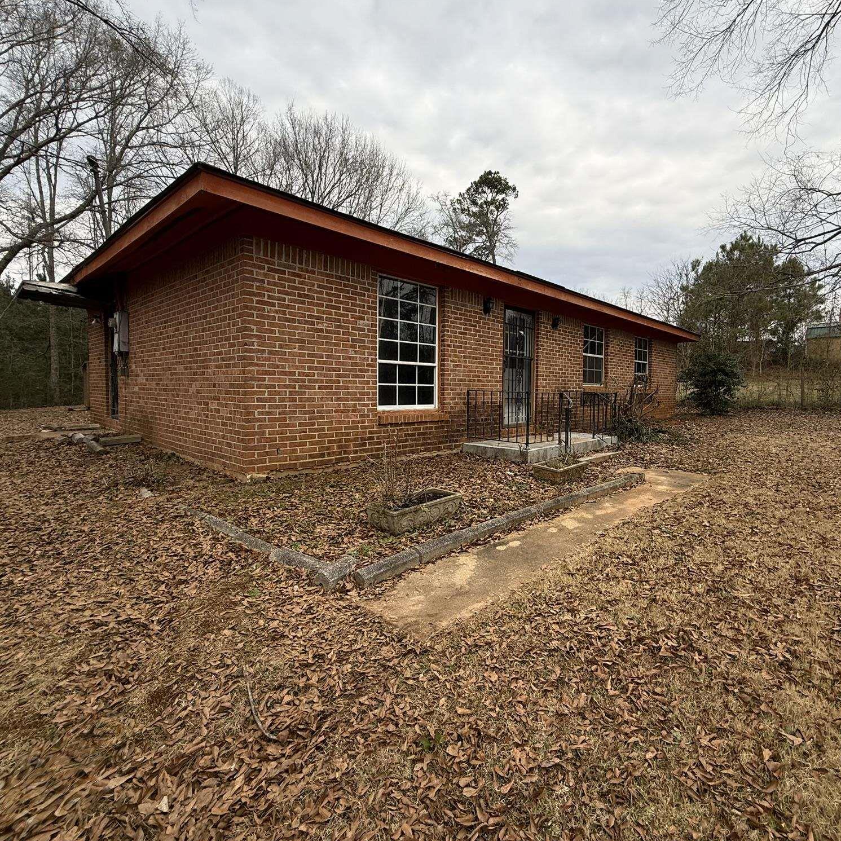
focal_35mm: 17
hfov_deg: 83.1
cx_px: 496
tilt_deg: -1.5
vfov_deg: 84.0
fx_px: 467
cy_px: 413
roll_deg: -0.9
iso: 50
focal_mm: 2.22
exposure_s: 1/527
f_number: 2.2
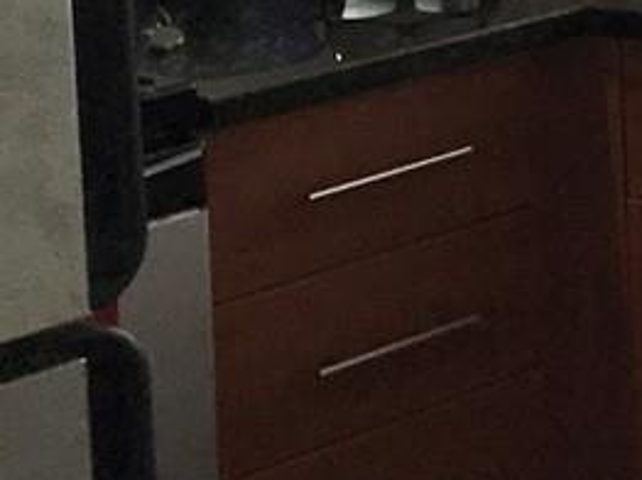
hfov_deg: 9.3
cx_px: 1882
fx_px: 3169
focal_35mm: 171
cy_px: -257
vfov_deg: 8.5
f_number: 1.8
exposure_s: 1/120
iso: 25
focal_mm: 3.99
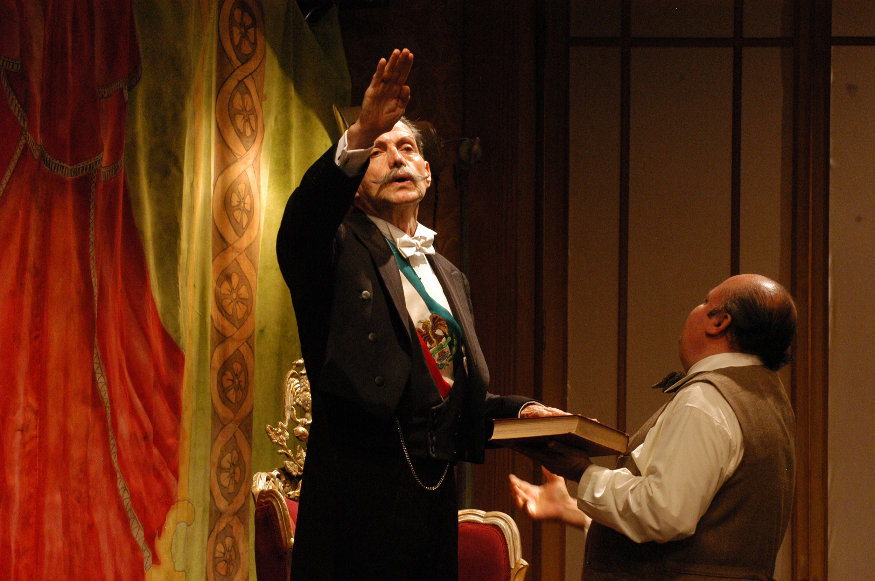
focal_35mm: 202
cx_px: 438
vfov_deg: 6.8
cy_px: 290
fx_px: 4917
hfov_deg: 10.2
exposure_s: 1/90
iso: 1600
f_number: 8
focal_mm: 135
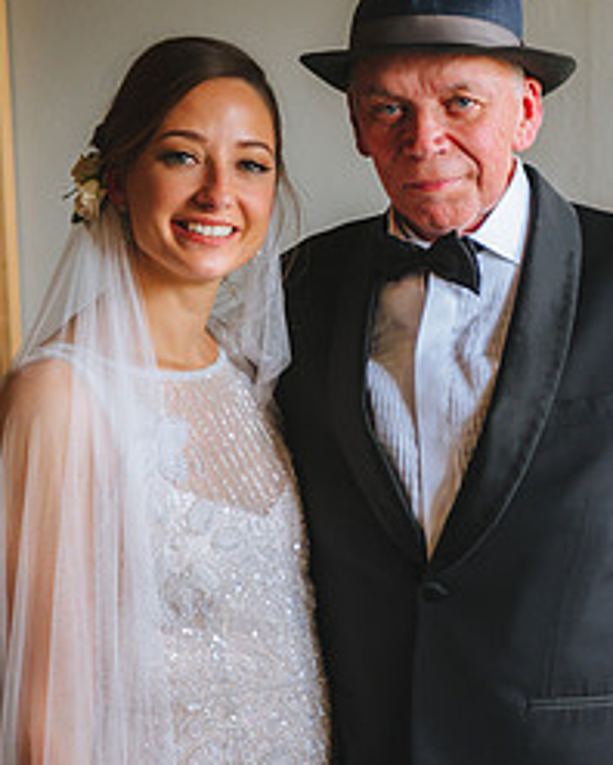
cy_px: 502
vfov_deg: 19.3
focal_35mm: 99
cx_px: 404
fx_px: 2242
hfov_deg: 15.5
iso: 1600
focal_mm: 58
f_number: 2.8
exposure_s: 1/200
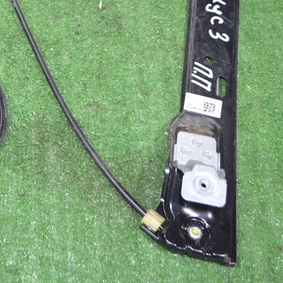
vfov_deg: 25.6
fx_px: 610
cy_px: 56
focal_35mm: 66
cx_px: -14
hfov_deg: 24.6
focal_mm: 18
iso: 900
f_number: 3.5
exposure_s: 1/60
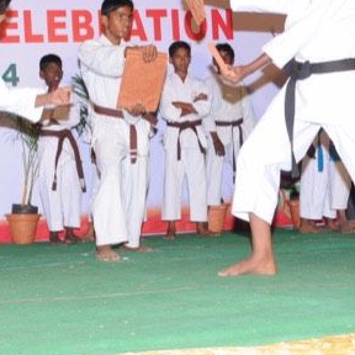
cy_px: 126
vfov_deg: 16.4
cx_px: -12
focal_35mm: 106
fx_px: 1230
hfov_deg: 16.1
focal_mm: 30
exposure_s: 1/125
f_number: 5.6
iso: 640
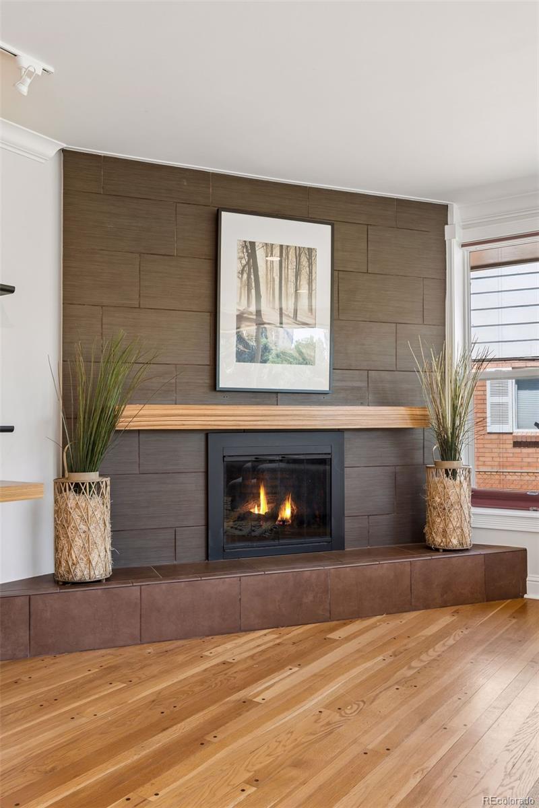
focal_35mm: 30
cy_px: 404
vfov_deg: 61.9
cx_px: 270
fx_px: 674
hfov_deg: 43.6
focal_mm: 30
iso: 400
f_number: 9
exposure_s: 1/20
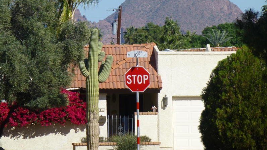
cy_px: 39
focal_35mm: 436
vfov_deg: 2.8
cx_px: 113
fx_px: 3087
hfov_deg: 5.0
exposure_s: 1/500
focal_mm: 55.7
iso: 100
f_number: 5.9
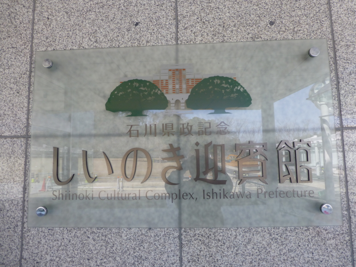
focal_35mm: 24
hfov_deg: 71.6
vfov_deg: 56.8
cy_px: 134
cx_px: 178
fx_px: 247
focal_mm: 4.3
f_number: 3.3
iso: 100
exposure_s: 1/125
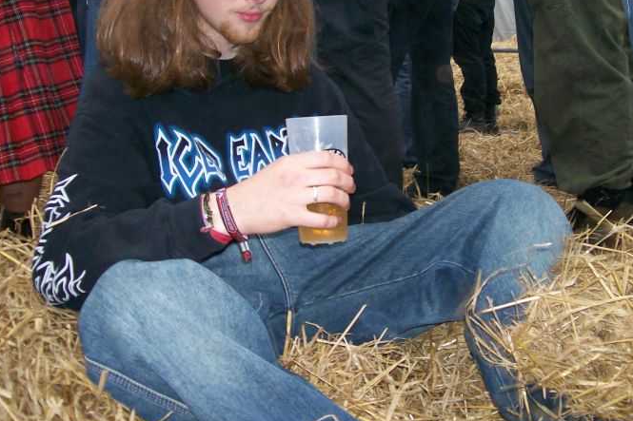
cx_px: 344
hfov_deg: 43.6
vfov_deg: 29.7
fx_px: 791
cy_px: 151
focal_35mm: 45
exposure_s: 1/64
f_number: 2.7
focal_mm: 6
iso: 80
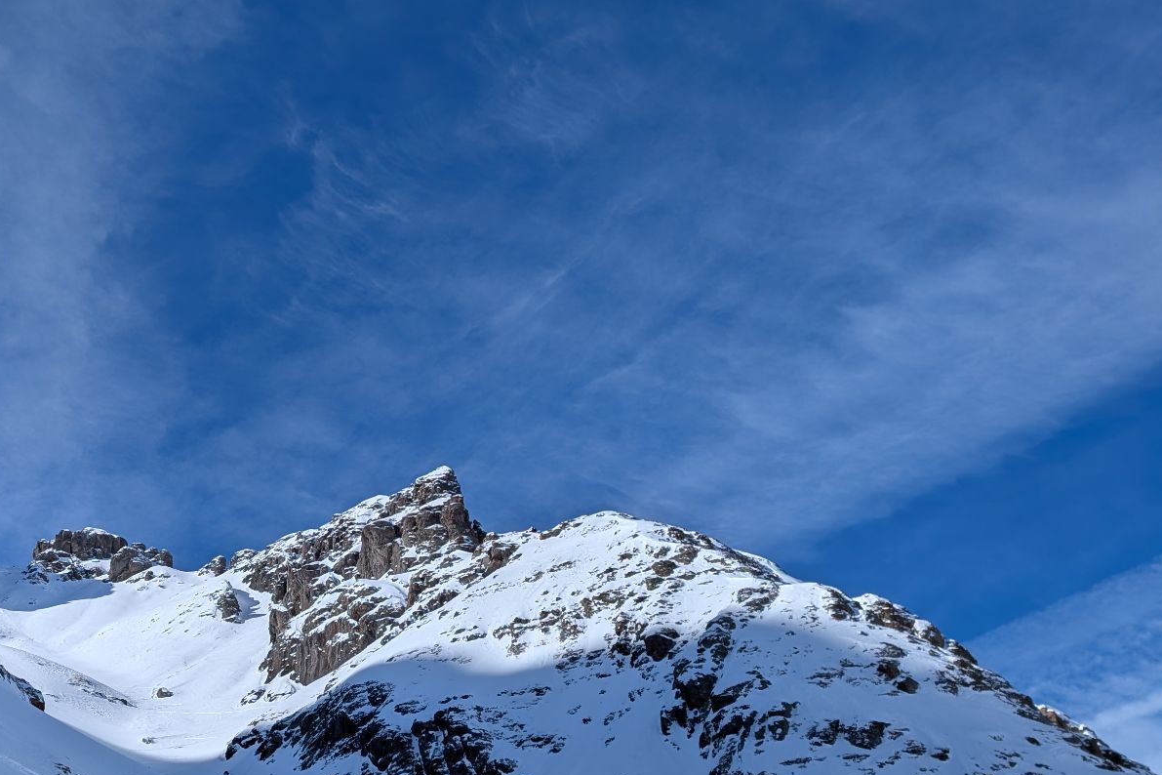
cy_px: 392
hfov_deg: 42.6
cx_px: 176
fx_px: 1388
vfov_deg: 31.2
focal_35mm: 43
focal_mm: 6.9
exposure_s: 1/3448
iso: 21
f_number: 1.68
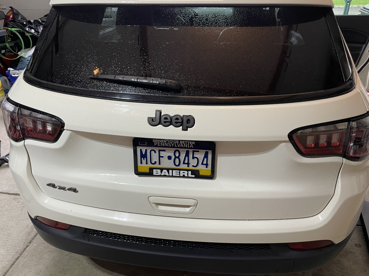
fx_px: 298
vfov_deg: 49.7
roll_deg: -0.5
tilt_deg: -28.4
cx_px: 186
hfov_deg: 63.4
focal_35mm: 28
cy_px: 130
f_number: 1.6
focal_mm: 4.2
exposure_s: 1/60
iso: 100
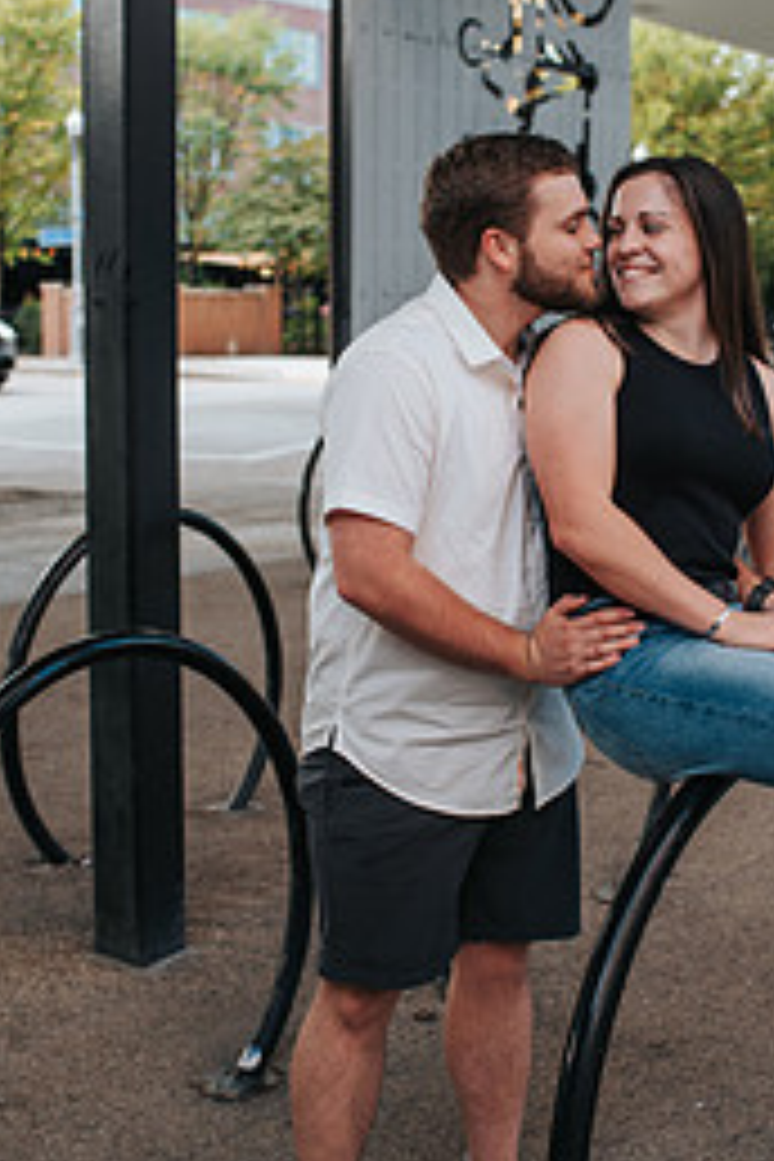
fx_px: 1967
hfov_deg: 22.0
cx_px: 590
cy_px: 490
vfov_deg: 32.8
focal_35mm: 61
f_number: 3.2
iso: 280
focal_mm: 35
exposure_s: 1/250
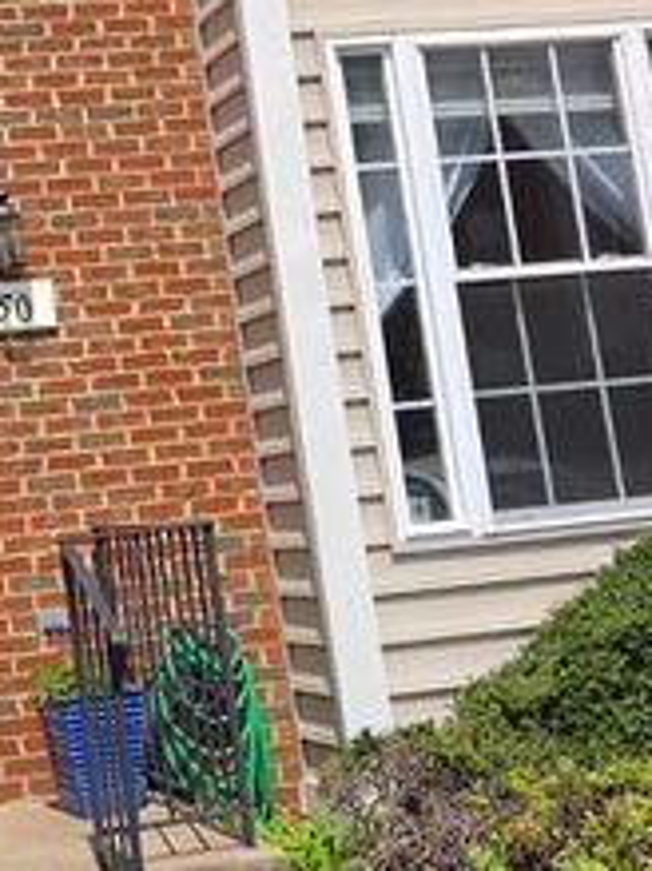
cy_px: 177
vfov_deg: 27.3
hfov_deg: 19.8
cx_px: -119
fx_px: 1760
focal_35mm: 70
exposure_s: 1/6574
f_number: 1.8
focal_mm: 5.4
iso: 80
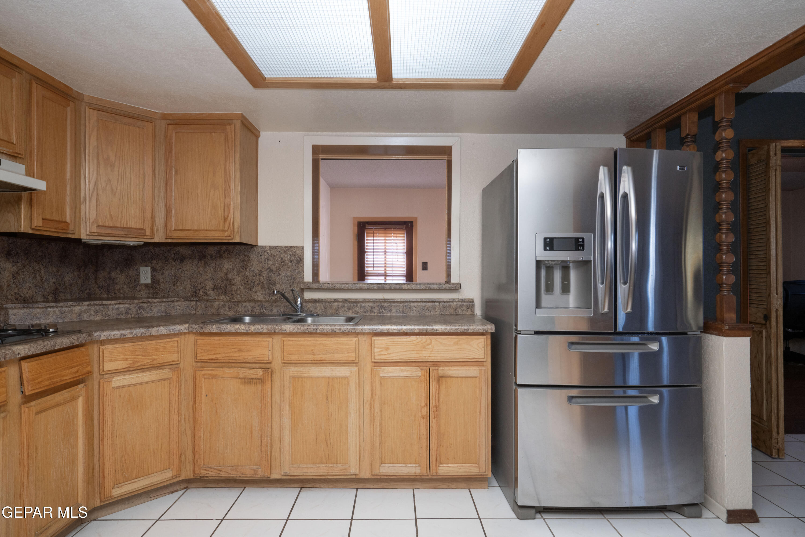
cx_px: 402
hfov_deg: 90.0
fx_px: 402
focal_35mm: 18
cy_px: 268
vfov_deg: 67.4
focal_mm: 18
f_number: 9
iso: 500
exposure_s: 1/50
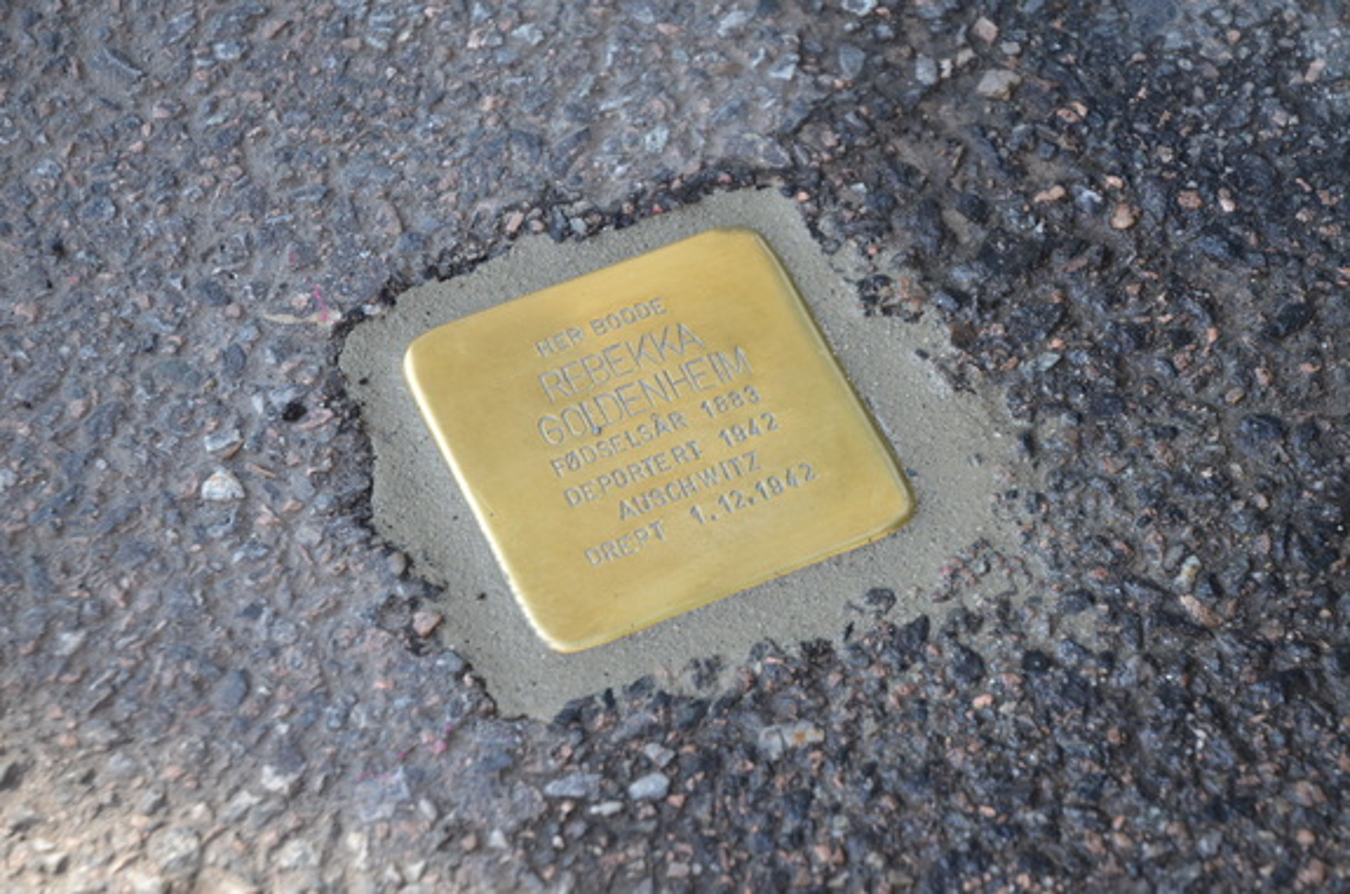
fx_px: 3481
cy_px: 447
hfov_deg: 21.9
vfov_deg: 14.6
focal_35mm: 93
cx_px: 675
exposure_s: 1/250
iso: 450
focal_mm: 62
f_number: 4.5
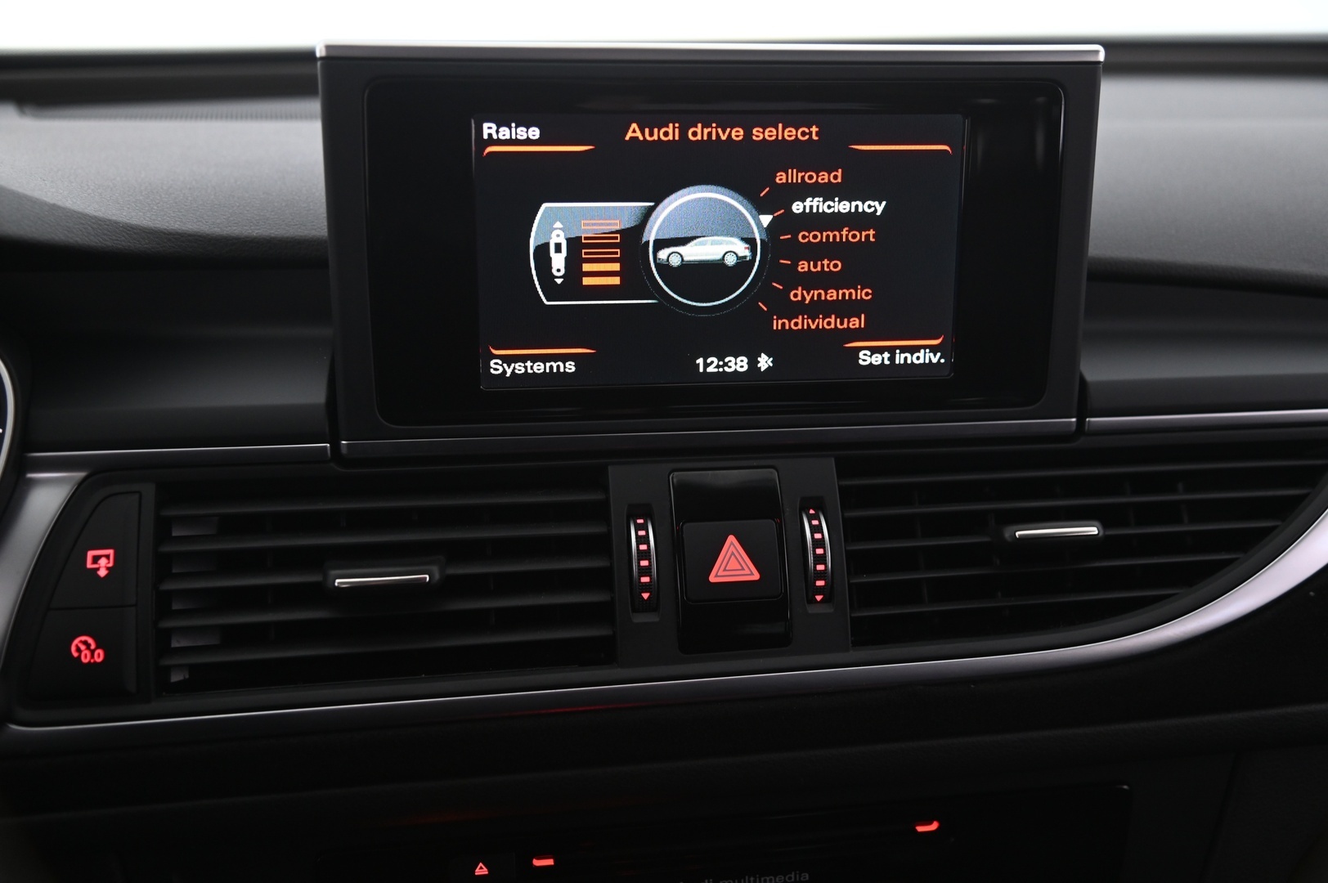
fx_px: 1401
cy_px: 442
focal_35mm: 38
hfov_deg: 50.7
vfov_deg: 35.0
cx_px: 664
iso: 2000
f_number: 4
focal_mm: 38
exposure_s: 1/25
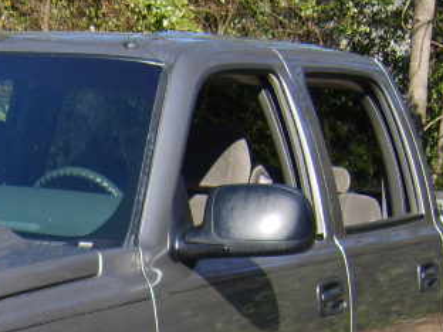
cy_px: 448
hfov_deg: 16.3
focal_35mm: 115
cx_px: -108
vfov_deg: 12.4
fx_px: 1472
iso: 50
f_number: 2.8
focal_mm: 7.4
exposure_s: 1/750
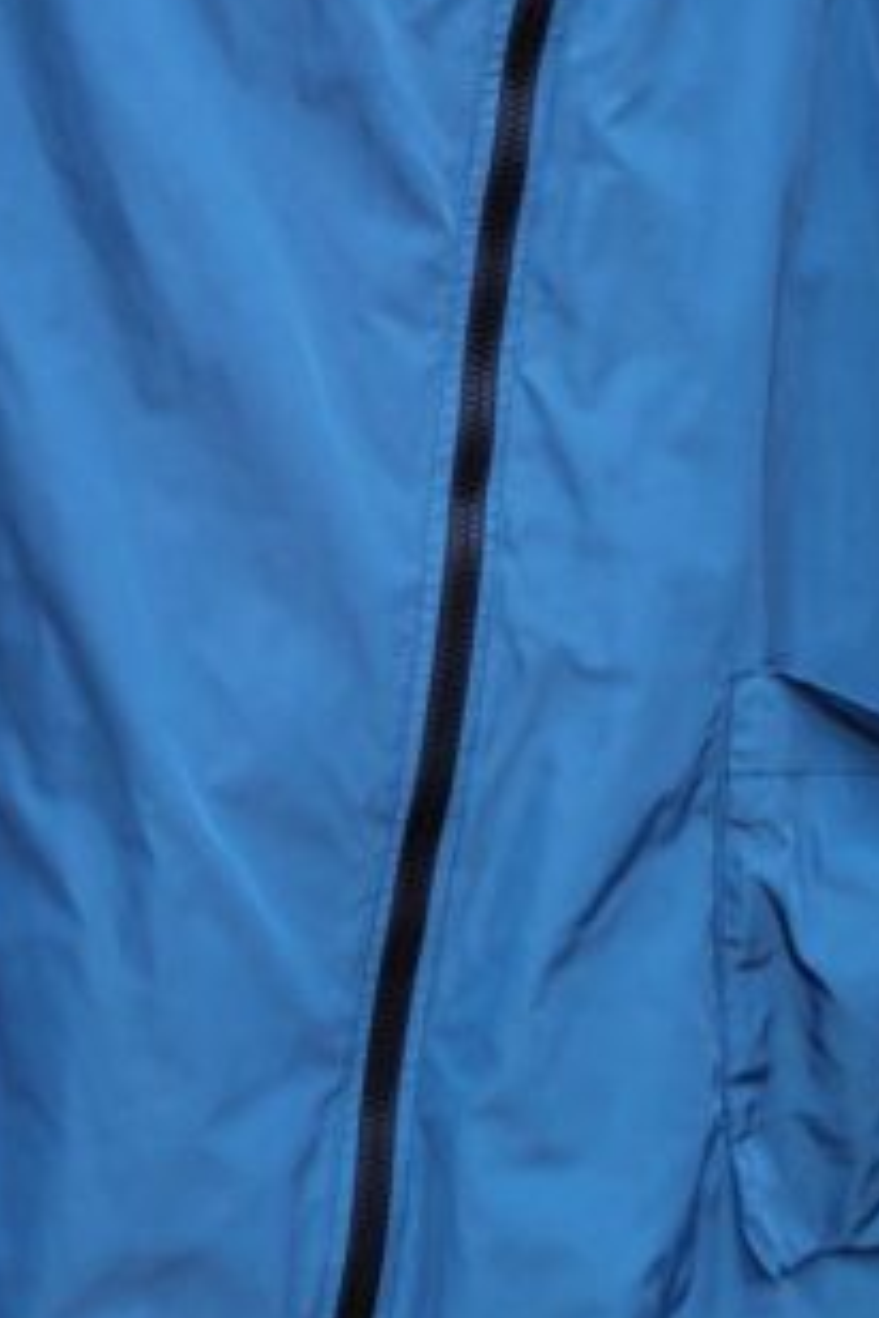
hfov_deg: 19.7
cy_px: 273
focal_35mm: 69
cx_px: 290
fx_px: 2527
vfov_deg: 28.6
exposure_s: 1/100
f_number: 1.9
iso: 117
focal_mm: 3.94
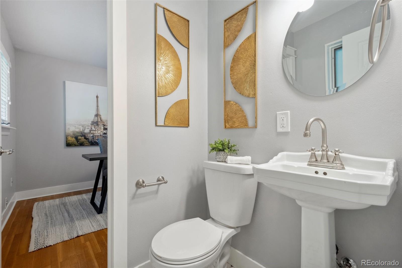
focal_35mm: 15
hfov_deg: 100.4
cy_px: 134
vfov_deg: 77.3
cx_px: 201
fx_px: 167
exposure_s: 1/20
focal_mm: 10
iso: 400
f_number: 8
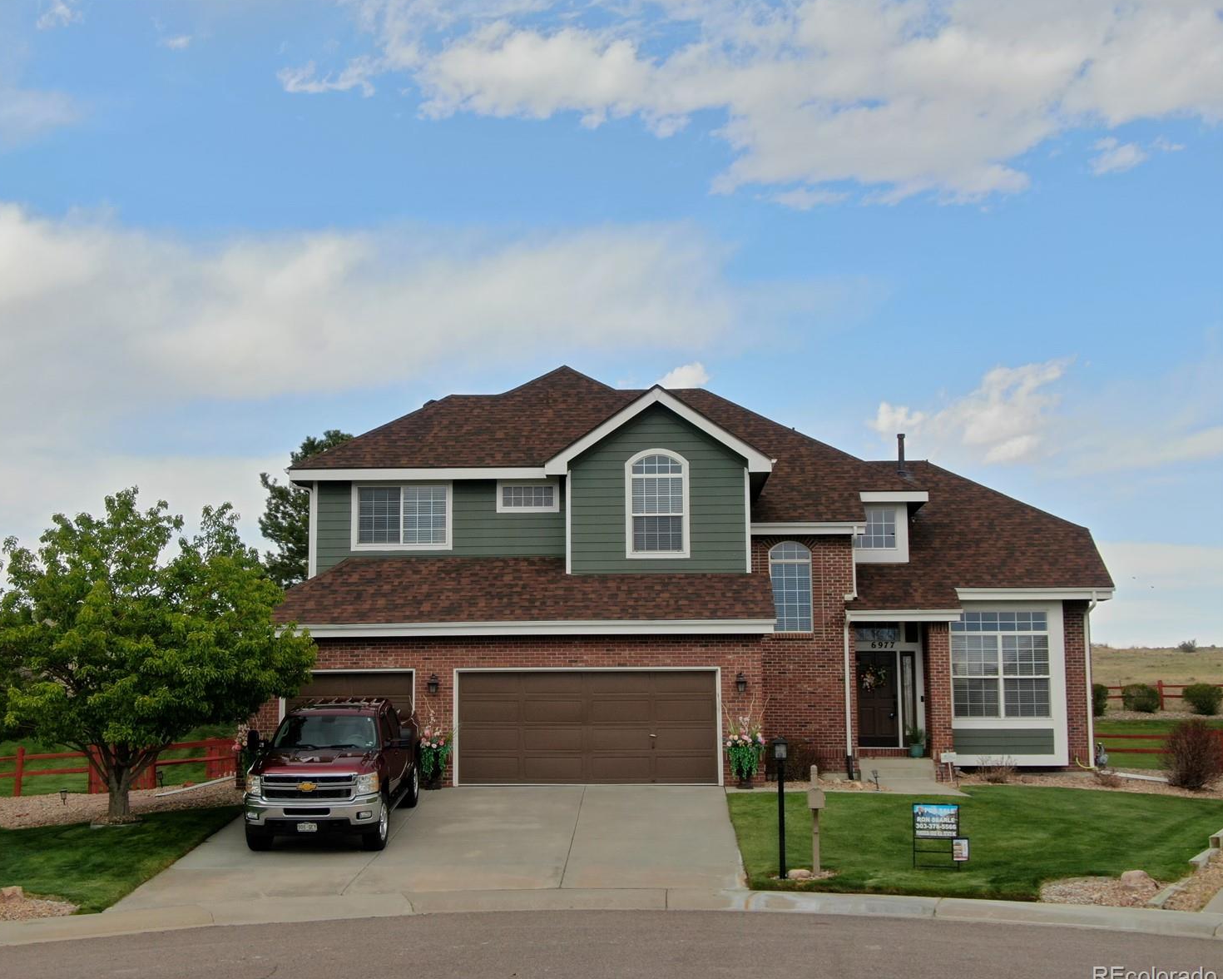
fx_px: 1846
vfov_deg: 29.7
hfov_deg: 36.6
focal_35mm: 51
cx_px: 562
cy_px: 494
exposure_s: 1/320
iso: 100
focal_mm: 8.6
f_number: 3.8
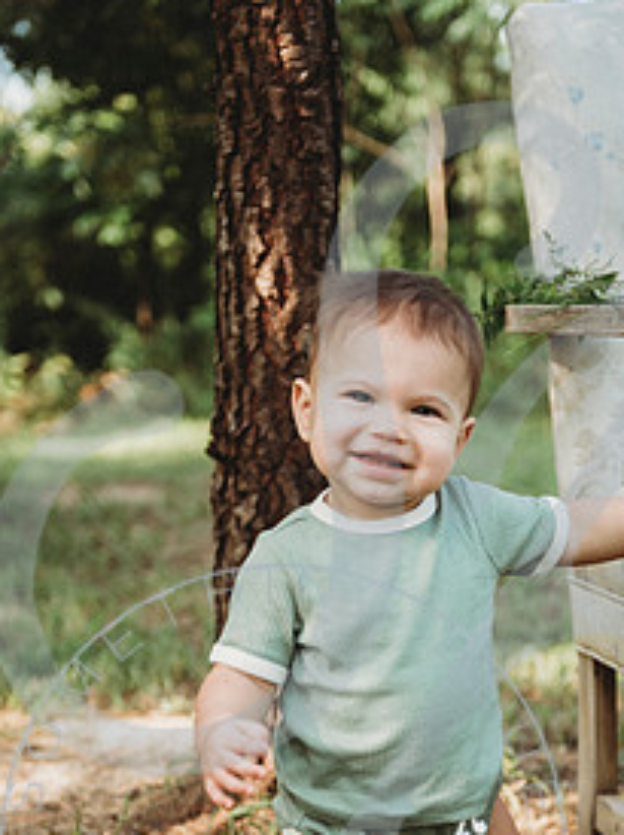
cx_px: 420
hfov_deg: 16.9
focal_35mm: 87
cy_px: 616
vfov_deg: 22.3
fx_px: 2094
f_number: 2.8
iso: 100
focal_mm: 55
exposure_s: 1/250
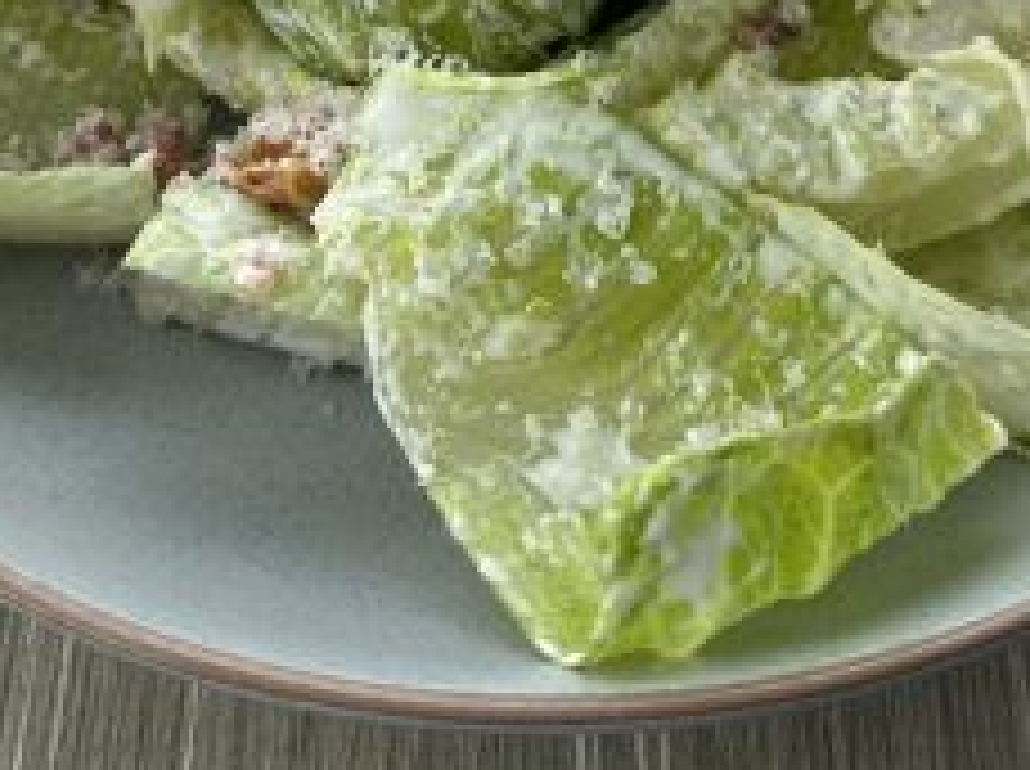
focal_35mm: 63
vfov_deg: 21.6
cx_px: 544
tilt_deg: -49.5
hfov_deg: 30.8
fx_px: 1872
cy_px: -144
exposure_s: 1/1988
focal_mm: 6.86
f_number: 1.78
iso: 80
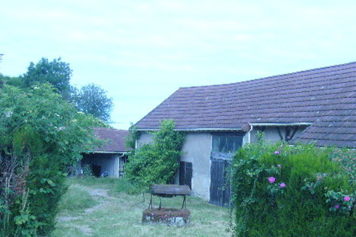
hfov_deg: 36.7
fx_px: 534
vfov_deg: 24.7
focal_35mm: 54
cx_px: 217
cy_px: 179
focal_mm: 5.8
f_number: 5.6
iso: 400
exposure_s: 1/1000
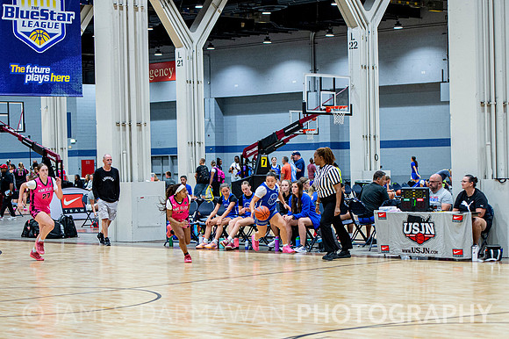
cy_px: 205
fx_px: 1317
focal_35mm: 93
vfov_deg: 14.6
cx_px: 263
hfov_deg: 21.9
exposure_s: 1/500
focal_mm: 70
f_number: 2.8
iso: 2000
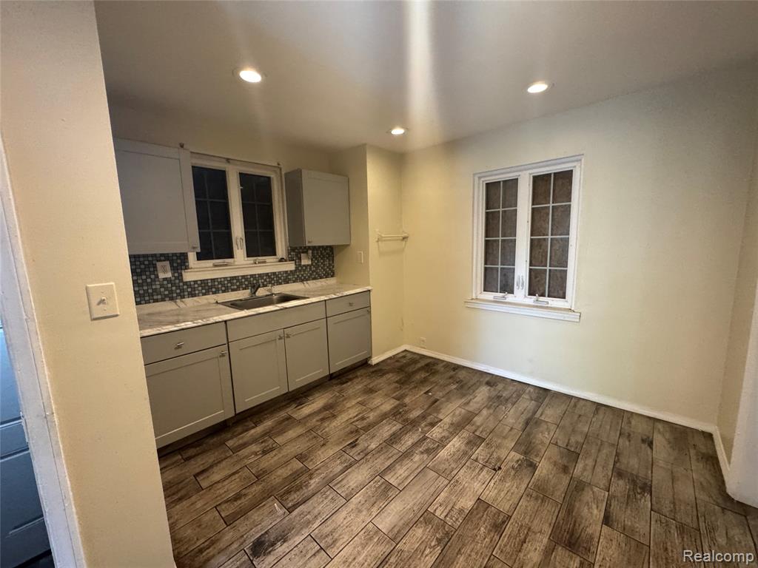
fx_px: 307
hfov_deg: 102.1
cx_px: 379
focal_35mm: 14
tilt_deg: -10.1
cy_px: 284
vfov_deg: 85.7
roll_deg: +1.9
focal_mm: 2.22
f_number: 2.2
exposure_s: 1/60
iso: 500
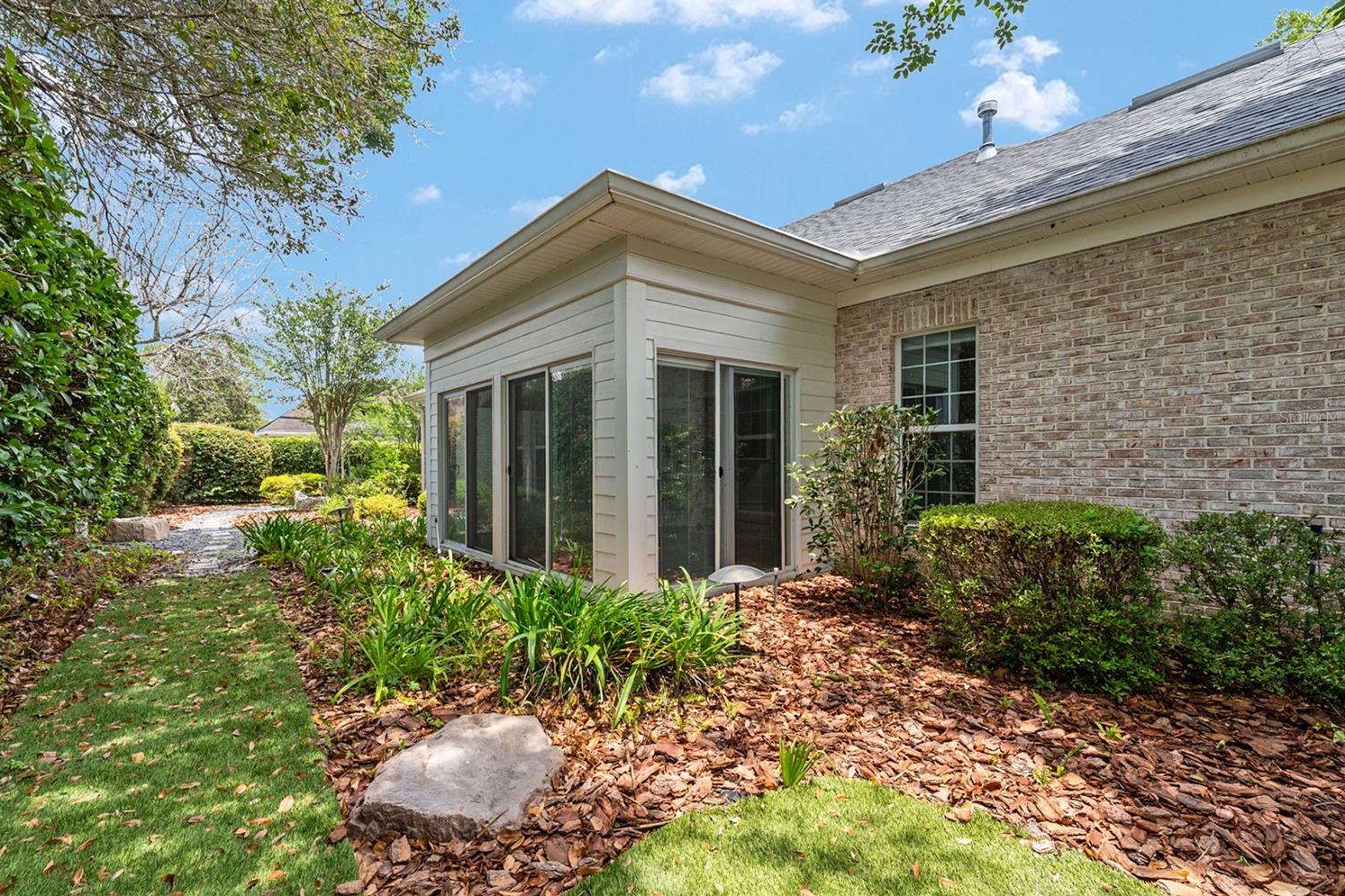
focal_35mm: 15
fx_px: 560
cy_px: 417
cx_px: 639
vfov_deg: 77.2
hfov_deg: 100.3
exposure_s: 1/320
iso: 500
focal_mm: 14
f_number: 7.1
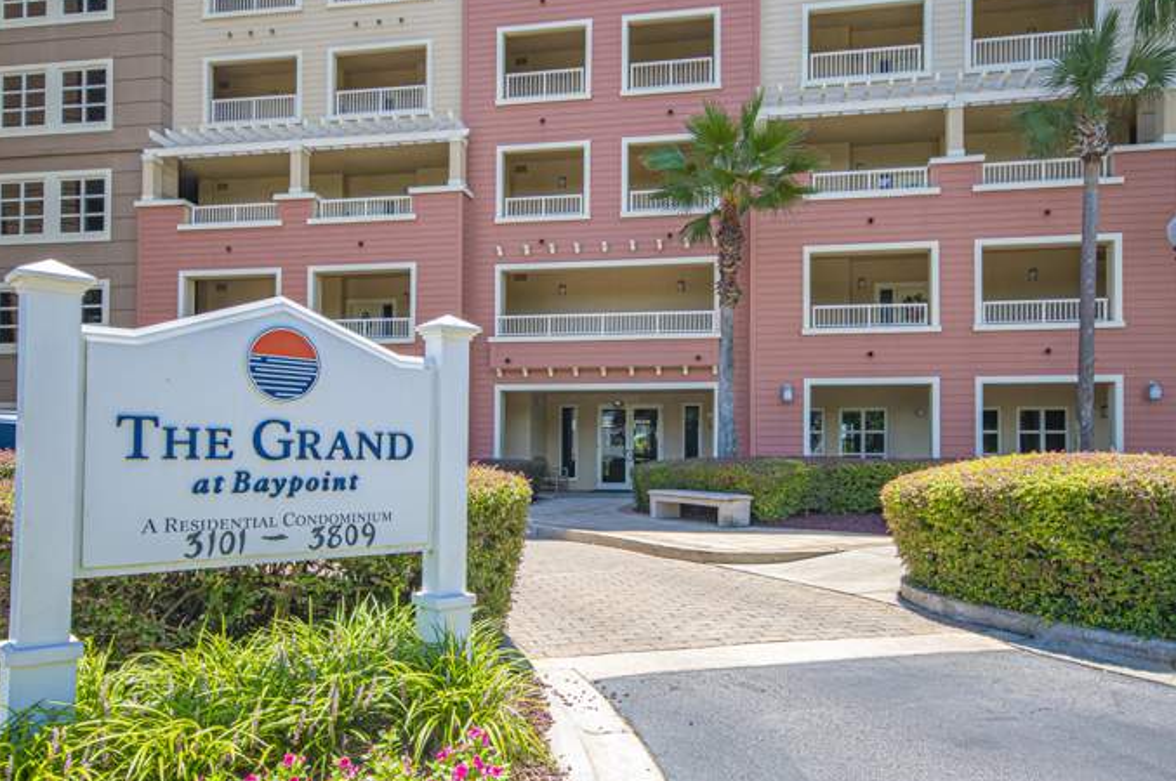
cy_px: 437
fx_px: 848
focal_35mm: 26
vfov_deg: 49.4
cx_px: 594
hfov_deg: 69.4
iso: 250
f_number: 9
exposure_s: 1/250
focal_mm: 15
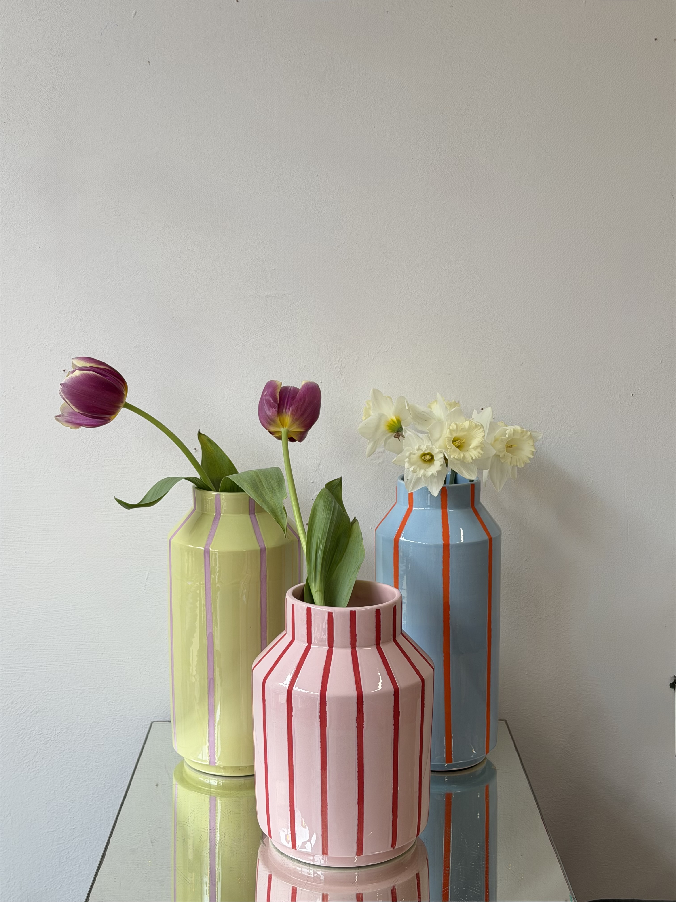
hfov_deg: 30.3
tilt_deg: -7.8
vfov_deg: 39.7
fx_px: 1250
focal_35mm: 48
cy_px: 451
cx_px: 338
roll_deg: +0.6
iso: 64
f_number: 1.78
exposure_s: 1/121
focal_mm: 6.76
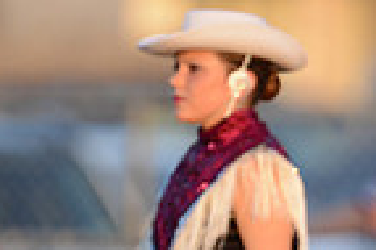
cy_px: 395
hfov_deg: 0.9
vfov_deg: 0.6
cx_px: 502
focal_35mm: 2228
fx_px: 23243
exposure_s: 1/1250
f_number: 4
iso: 800
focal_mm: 550
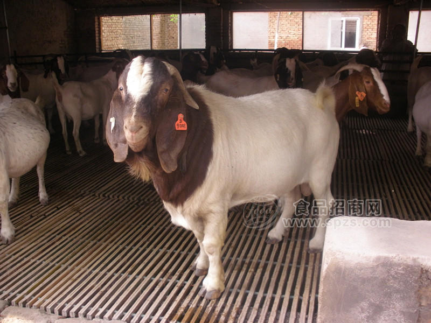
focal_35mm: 36
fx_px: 448
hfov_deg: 51.4
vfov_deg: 39.7
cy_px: 162
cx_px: 216
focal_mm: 6.3
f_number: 3.5
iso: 125
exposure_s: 1/25
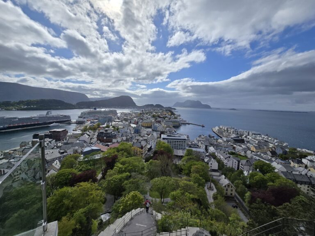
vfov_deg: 89.9
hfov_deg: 106.2
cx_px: 158
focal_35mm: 13
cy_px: 118
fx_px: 118
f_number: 2.2
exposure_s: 1/7518
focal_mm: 2.2
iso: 50
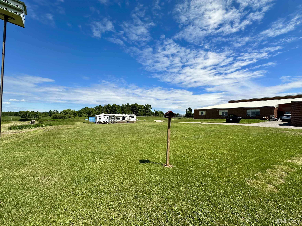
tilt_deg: -0.3
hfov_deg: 102.1
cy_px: 113
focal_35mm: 14
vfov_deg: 85.7
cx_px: 151
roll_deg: +0.2
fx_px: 122
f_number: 2.2
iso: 50
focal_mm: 2.22
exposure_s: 1/3040
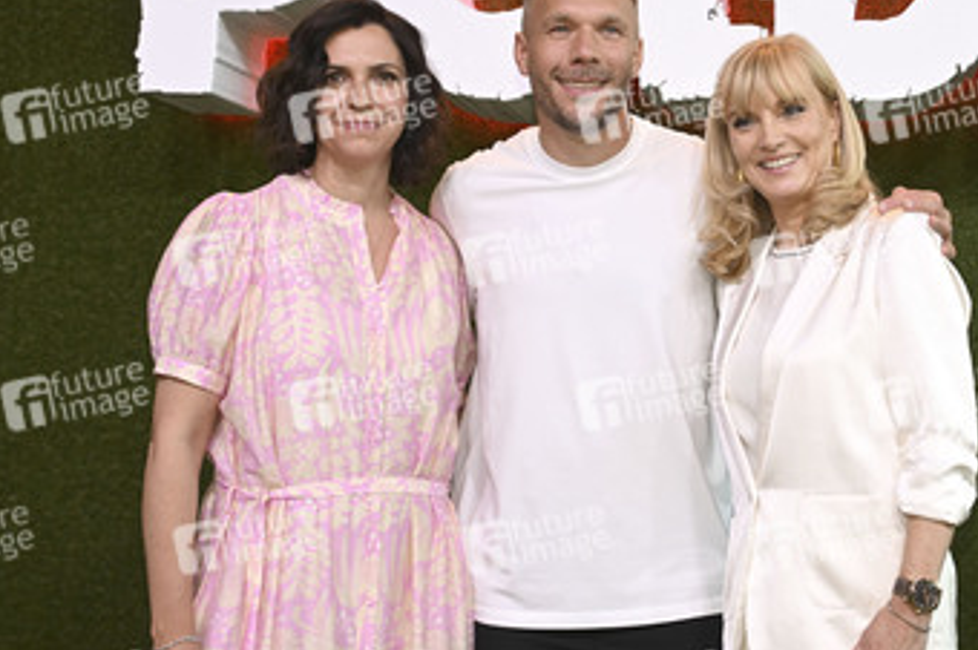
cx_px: 574
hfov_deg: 37.4
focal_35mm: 53
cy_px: 325
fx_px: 1438
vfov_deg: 25.5
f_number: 4
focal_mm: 40
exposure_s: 1/250
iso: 800
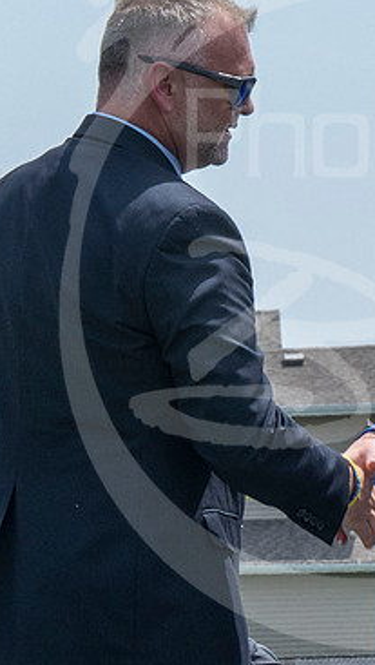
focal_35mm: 467
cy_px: 471
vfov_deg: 4.6
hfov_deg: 2.6
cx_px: 27
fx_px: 8238
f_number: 13
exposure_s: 1/250
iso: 200
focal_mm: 77
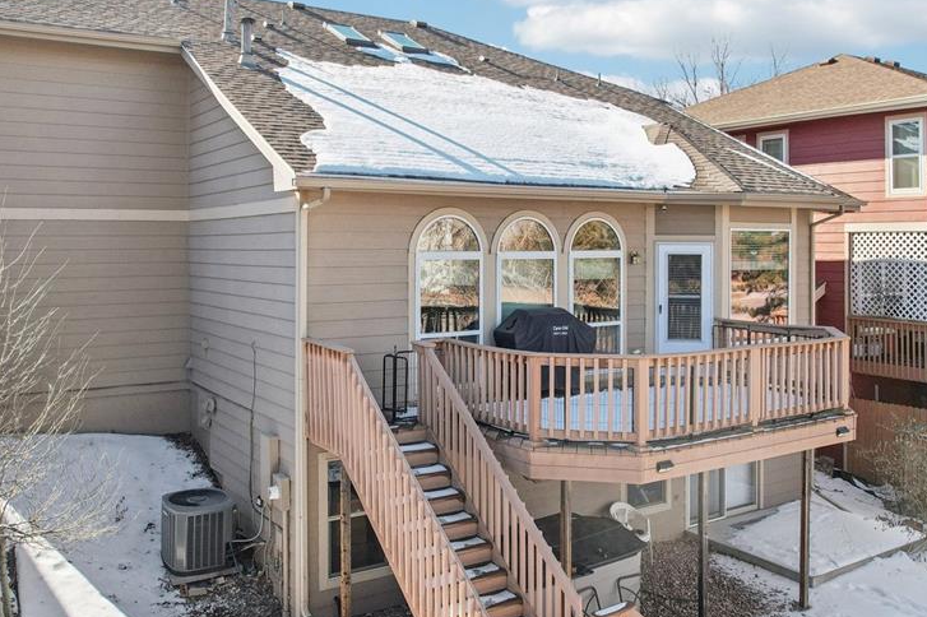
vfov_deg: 42.3
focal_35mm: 31
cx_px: 486
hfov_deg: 60.3
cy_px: 324
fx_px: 798
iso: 150
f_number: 2.8
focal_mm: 8.4
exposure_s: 1/250
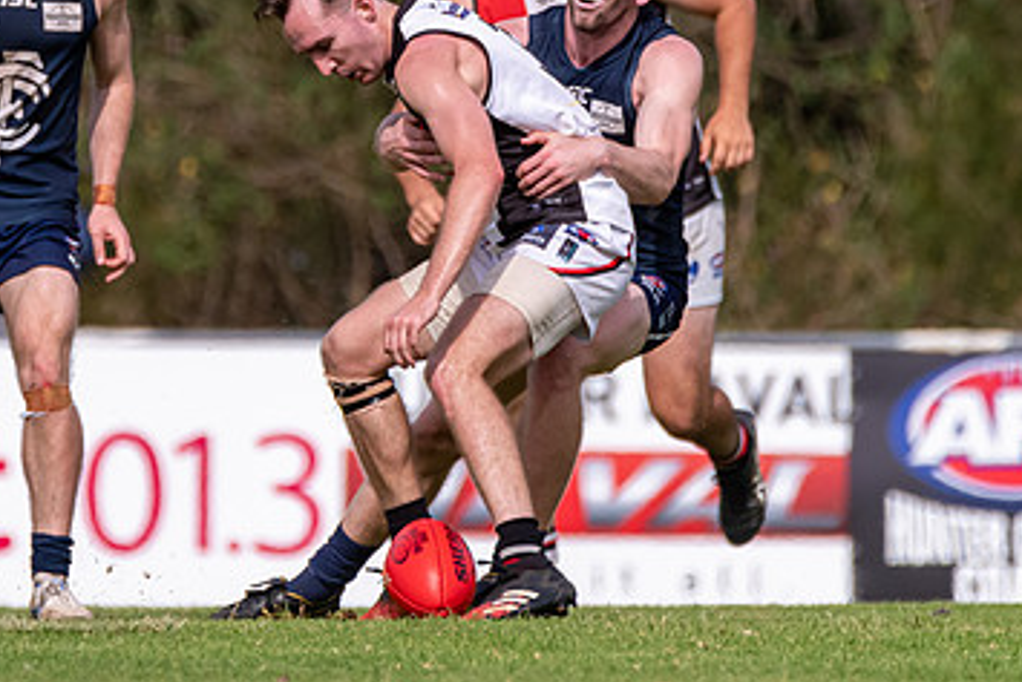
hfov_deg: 1.4
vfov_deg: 0.9
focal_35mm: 1454
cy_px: -3
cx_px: 234
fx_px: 41292
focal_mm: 550
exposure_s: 1/4000
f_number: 6.3
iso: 800
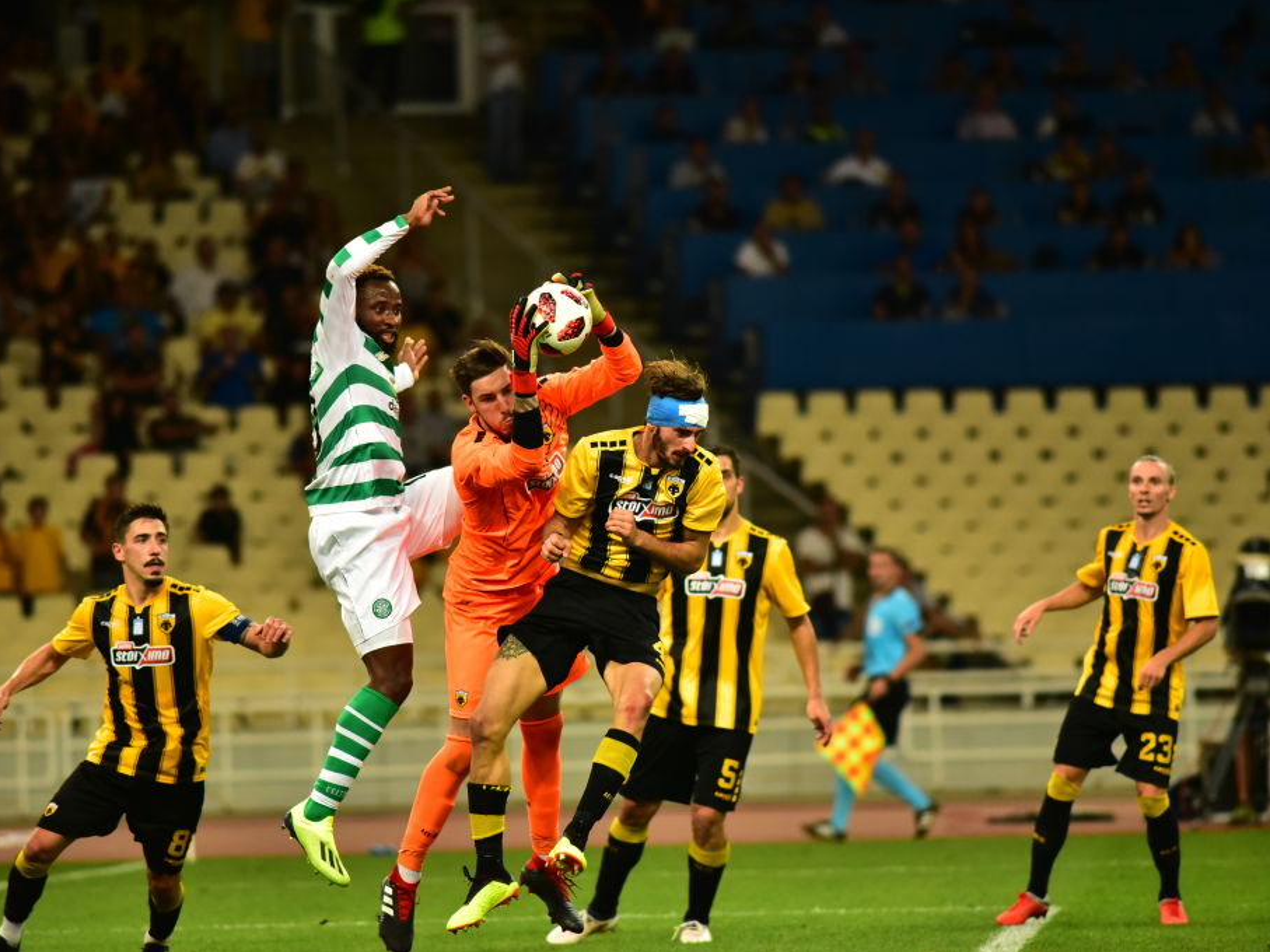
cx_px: 599
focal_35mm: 326
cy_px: 476
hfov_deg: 6.1
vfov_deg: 4.6
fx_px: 11959
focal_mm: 300
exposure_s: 1/1250
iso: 4000
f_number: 4
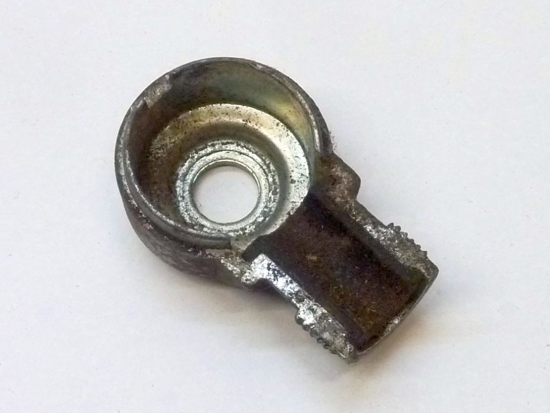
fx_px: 699
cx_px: 275
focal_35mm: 44
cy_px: 206
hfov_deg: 42.9
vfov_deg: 32.9
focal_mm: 7.3
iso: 400
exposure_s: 1/30
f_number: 3.7
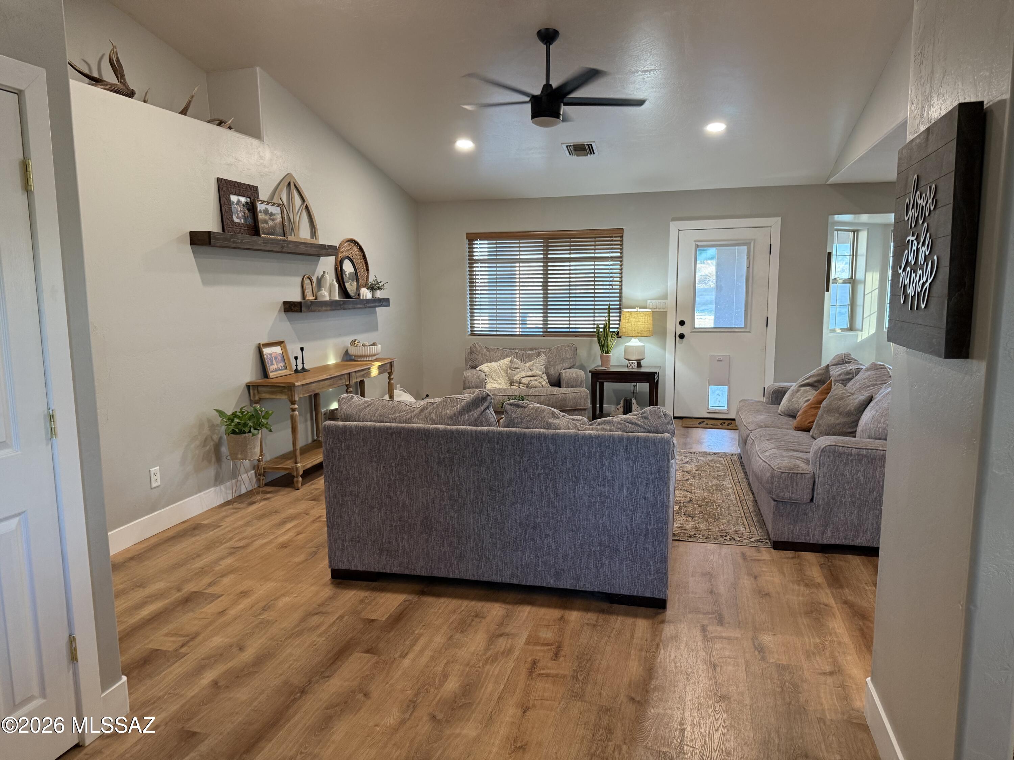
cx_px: 507
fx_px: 703
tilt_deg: -9.6
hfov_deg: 71.6
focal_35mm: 24
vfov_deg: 56.8
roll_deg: +0.1
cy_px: 380
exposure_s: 1/60
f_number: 1.78
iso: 250
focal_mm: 6.76
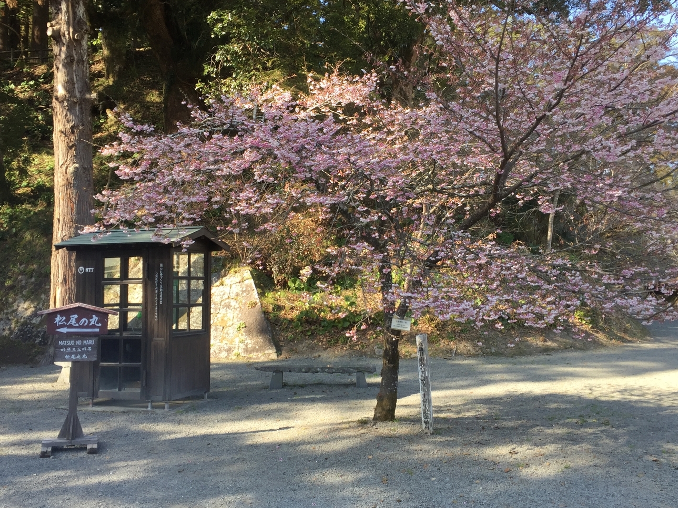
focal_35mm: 36
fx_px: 705
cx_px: 342
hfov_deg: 51.3
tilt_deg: +1.3
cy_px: 249
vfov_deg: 39.7
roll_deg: +0.7
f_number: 2.2
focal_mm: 4.15
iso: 32
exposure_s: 1/329
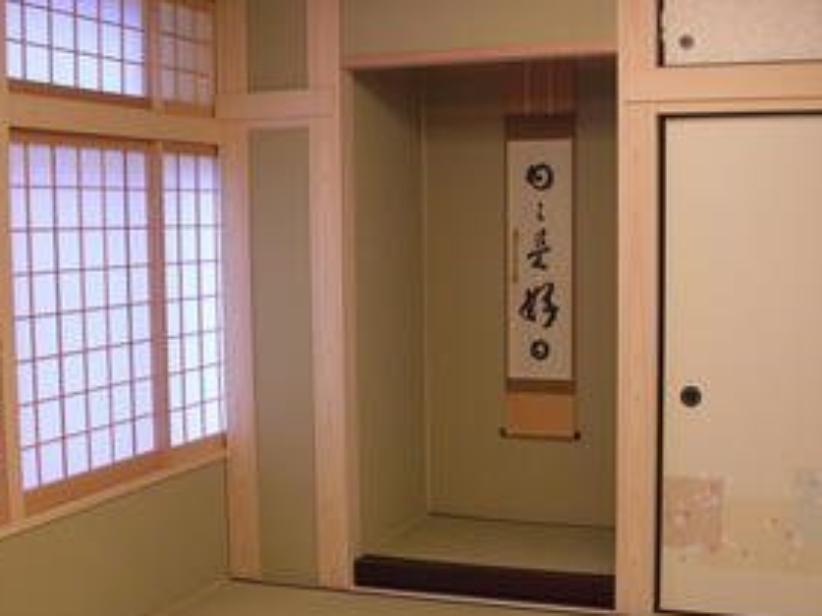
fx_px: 1258
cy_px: 371
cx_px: 427
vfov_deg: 27.4
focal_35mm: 53
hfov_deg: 36.2
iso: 50
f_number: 2.9
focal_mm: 6.2
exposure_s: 1/15.8
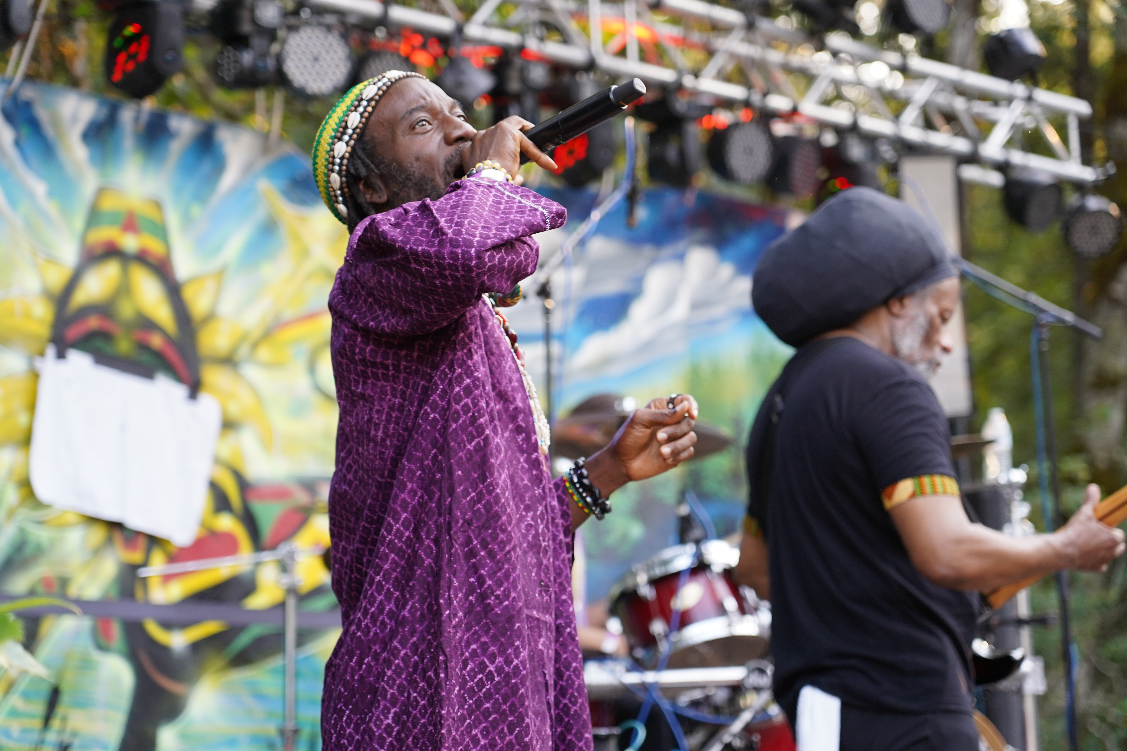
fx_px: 3287
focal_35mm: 105
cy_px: 376
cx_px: 564
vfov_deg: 13.0
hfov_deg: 19.5
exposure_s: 1/160
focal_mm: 105
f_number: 4
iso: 640
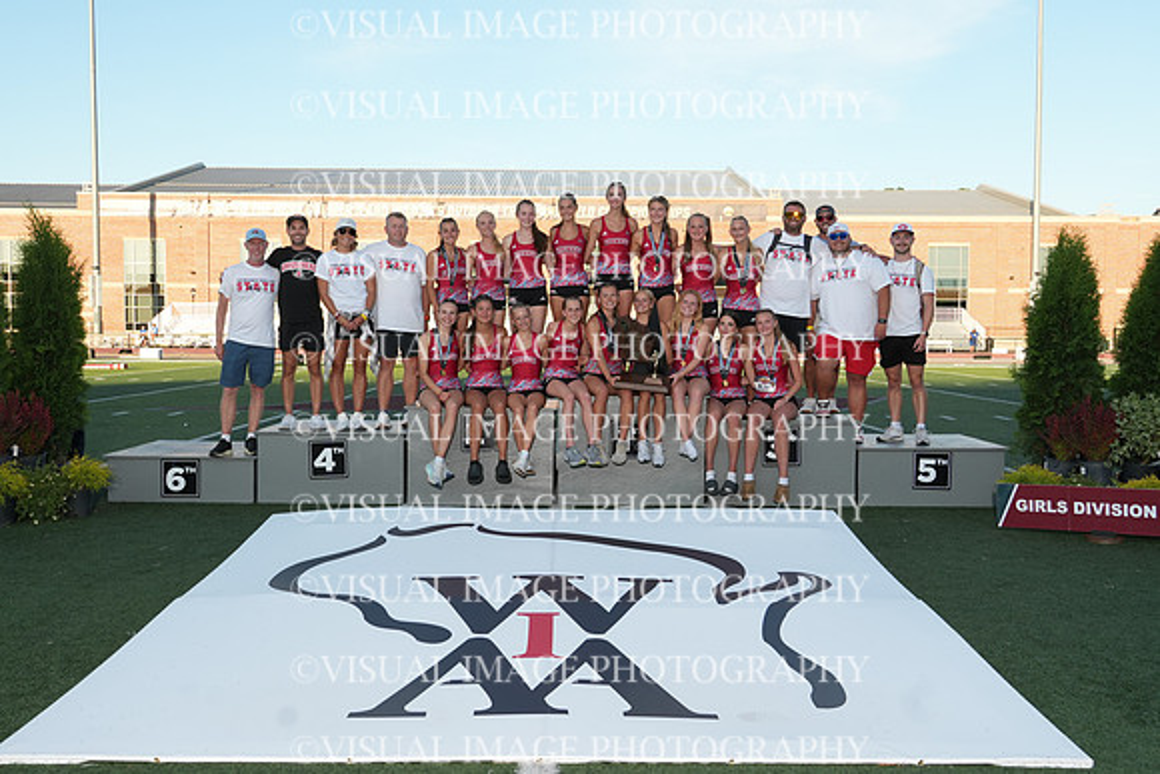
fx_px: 1160
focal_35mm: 36
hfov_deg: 53.1
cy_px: 387
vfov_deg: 36.9
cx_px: 580
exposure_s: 1/125
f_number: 9
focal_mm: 24
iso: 200
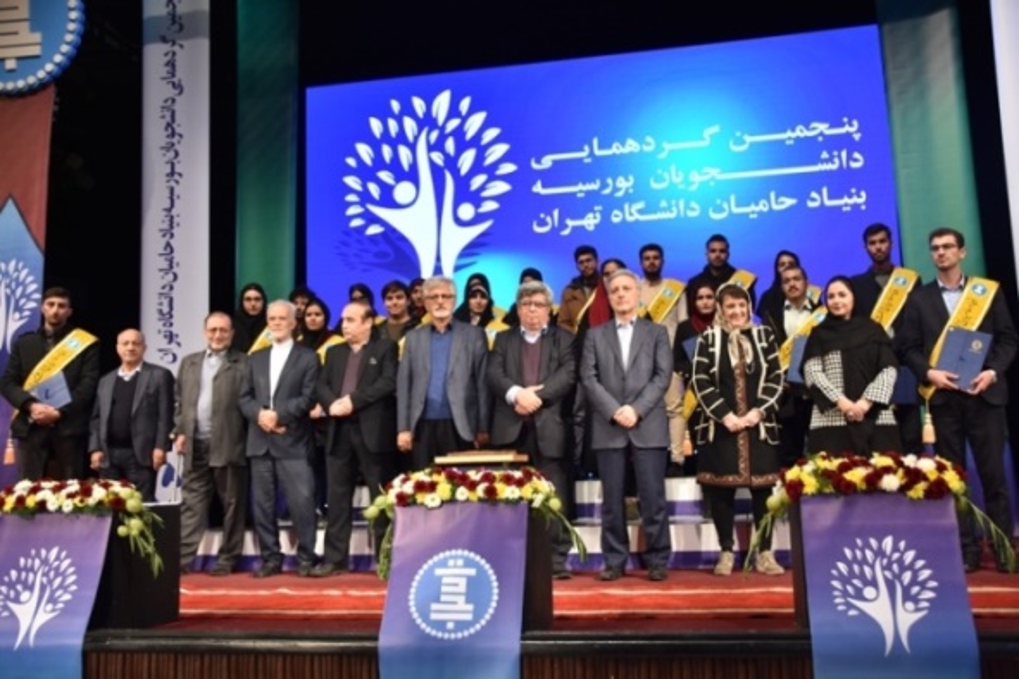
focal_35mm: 36
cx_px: 510
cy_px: 340
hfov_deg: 53.1
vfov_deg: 36.9
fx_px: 1019
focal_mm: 24
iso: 1000
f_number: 4
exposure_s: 1/80
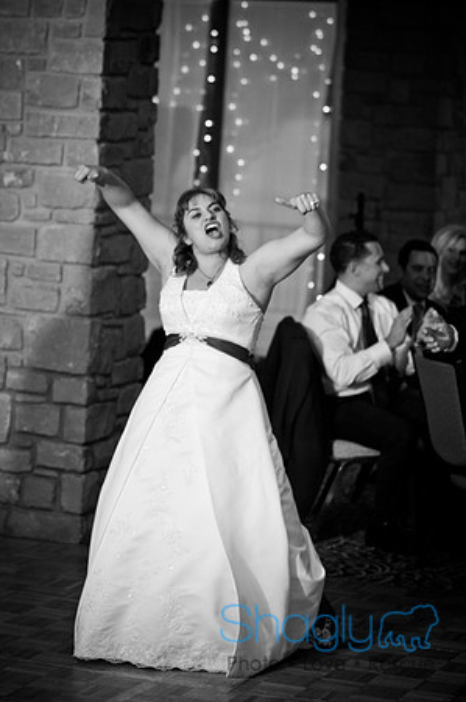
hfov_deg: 10.6
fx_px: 2510
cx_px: 233
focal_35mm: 129
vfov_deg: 15.9
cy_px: 351
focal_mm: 86
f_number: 2.8
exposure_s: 1/200
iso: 400
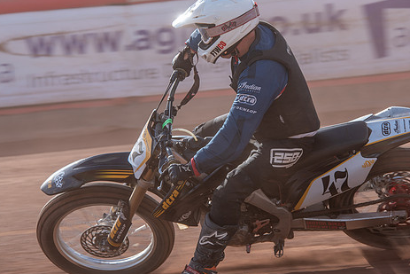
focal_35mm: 220
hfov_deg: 9.3
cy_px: 125
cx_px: 254
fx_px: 2506
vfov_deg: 6.2
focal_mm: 160
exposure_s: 1/320
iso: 200
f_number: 6.3
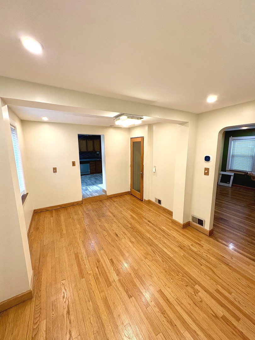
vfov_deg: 102.1
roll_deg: +0.9
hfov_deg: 85.7
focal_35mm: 14
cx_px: 128
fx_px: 138
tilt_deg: -8.2
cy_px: 170
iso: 200
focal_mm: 2.22
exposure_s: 1/120
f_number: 2.2
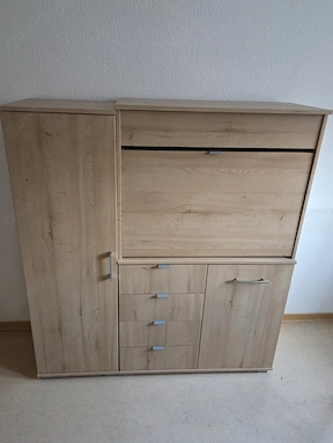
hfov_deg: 56.9
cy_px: 216
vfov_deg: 71.5
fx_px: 307
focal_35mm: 24
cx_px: 161
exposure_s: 1/120
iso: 1600
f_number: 1.8
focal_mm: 5.4
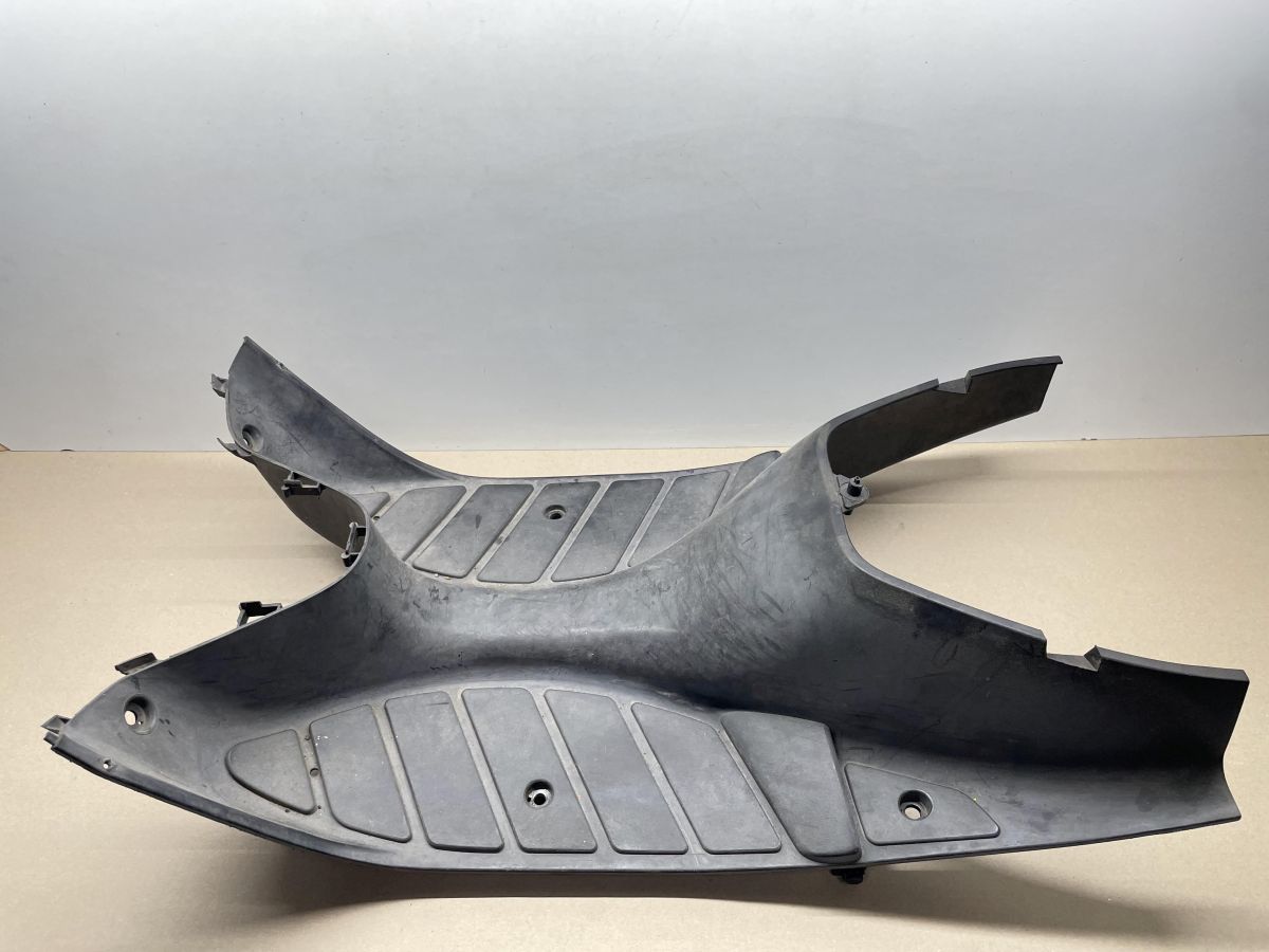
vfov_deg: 53.1
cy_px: 476
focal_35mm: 26
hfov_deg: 67.3
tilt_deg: -43.2
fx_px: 953
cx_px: 634
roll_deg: +1.3
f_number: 1.6
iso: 100
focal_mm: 4.2
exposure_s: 1/100
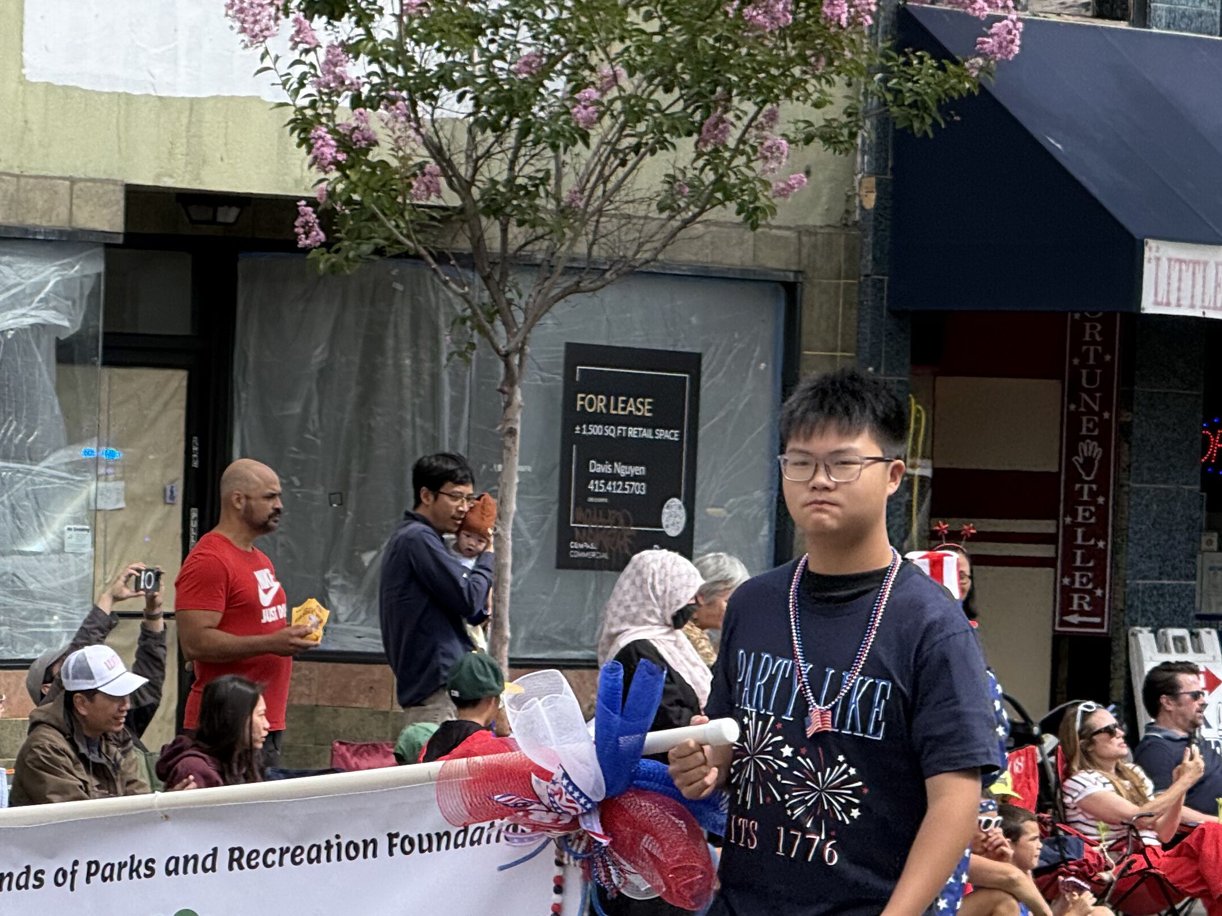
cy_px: 747
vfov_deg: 6.6
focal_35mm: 226
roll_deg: -1.8
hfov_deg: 8.7
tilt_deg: -1.8
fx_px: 7979
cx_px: 250
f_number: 2.8
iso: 50
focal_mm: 15.66
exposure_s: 1/721
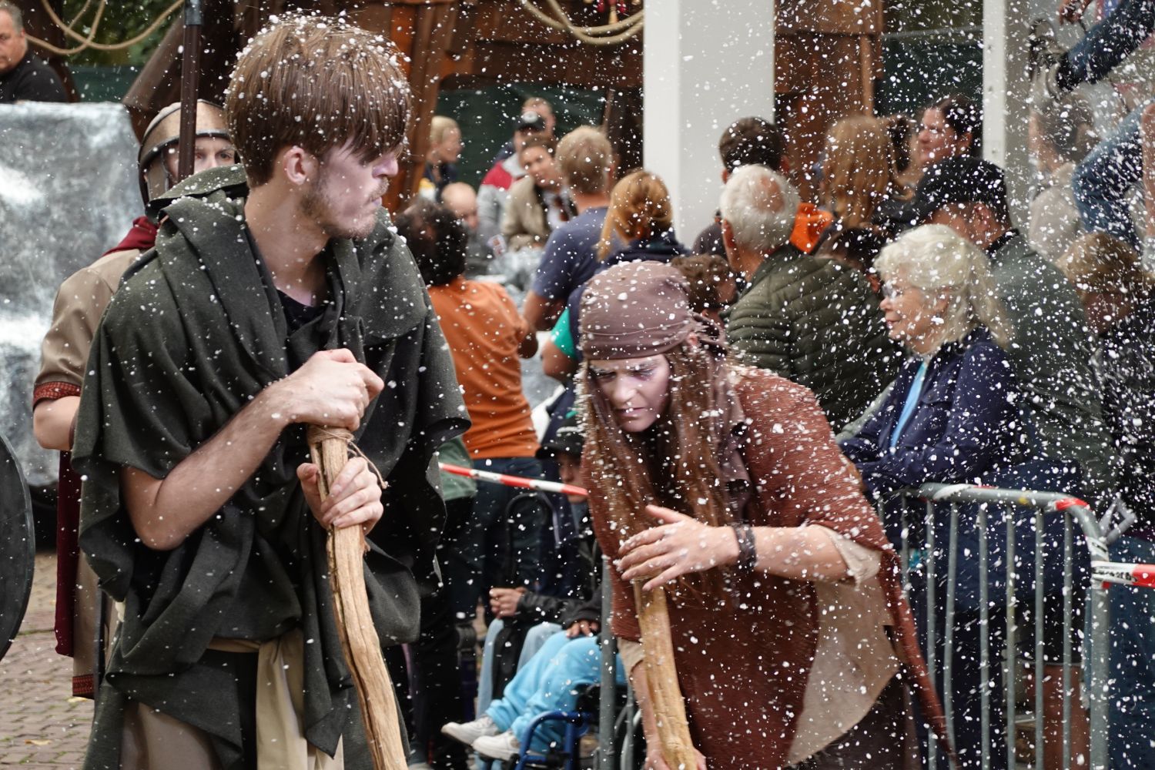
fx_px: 6416
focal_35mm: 200
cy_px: 385
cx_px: 578
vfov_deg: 6.9
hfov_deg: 10.3
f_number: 4.5
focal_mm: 72
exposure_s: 1/200
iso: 400
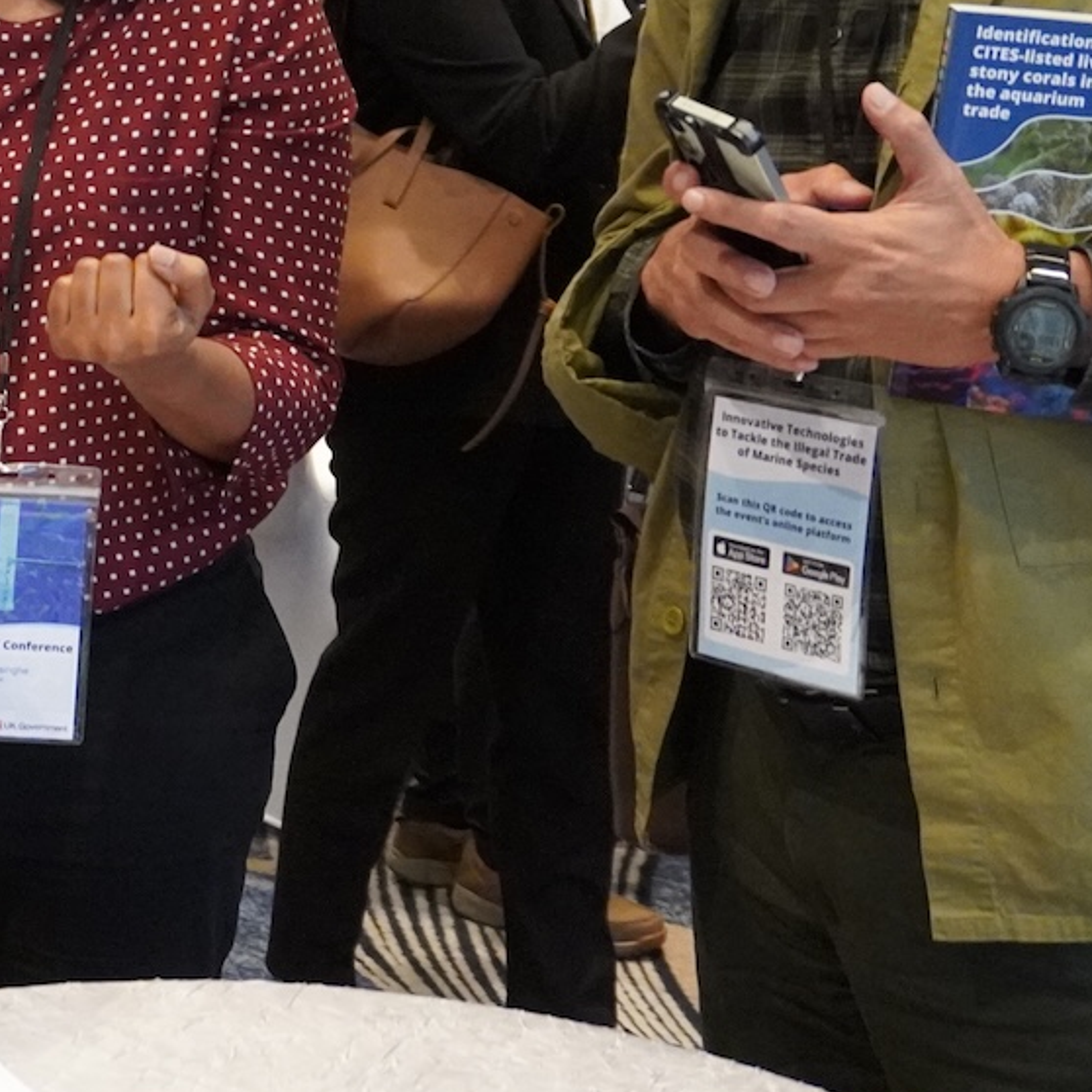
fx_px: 3083
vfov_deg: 20.0
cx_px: -141
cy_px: 352
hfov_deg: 19.2
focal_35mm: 86
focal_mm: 21
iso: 5000
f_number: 4
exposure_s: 1/160
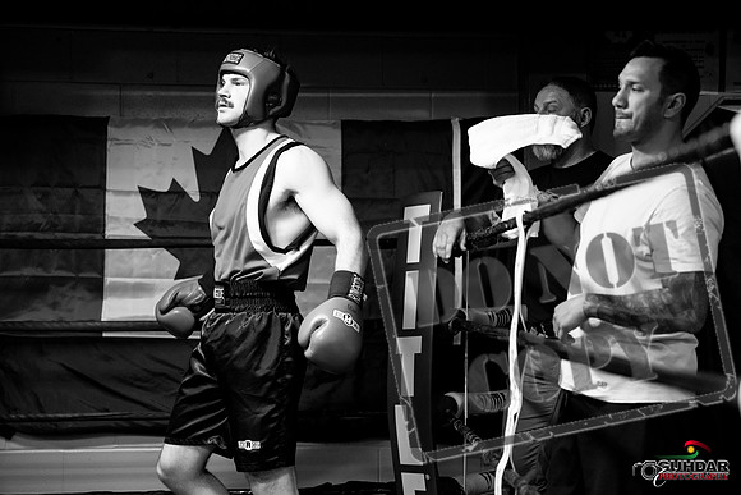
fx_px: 1441
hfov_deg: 28.8
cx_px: 370
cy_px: 248
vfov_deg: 19.5
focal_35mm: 70
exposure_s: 1/1000
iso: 10000
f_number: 2.8
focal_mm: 70
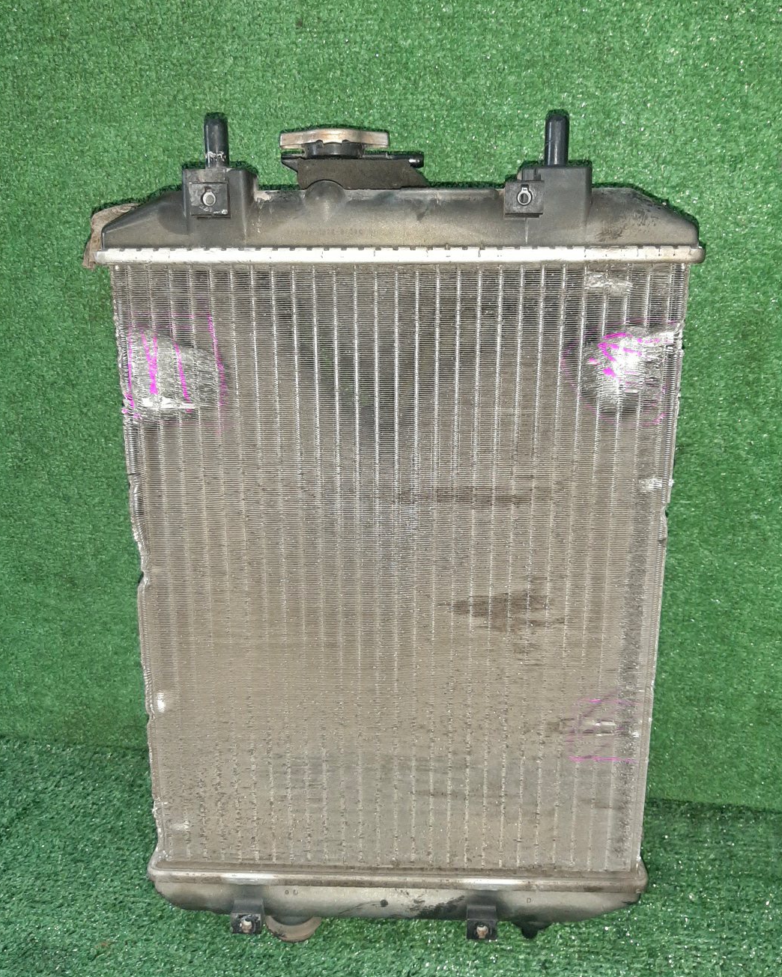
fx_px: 810
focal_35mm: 28
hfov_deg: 51.5
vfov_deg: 62.2
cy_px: 502
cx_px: 395
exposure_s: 1/25
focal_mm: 3.93
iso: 301
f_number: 1.7
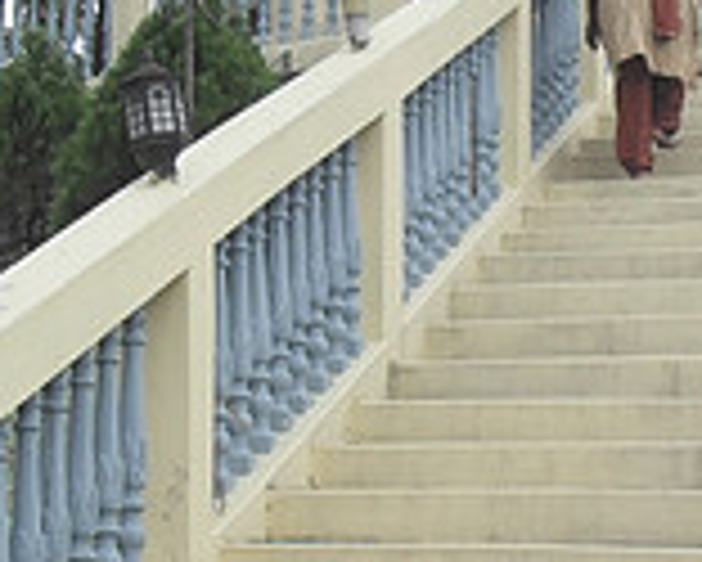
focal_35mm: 127
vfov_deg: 12.1
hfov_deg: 14.6
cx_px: 886
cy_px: 497
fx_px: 2640
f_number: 3.2
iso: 100
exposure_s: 1/350
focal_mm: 6.3
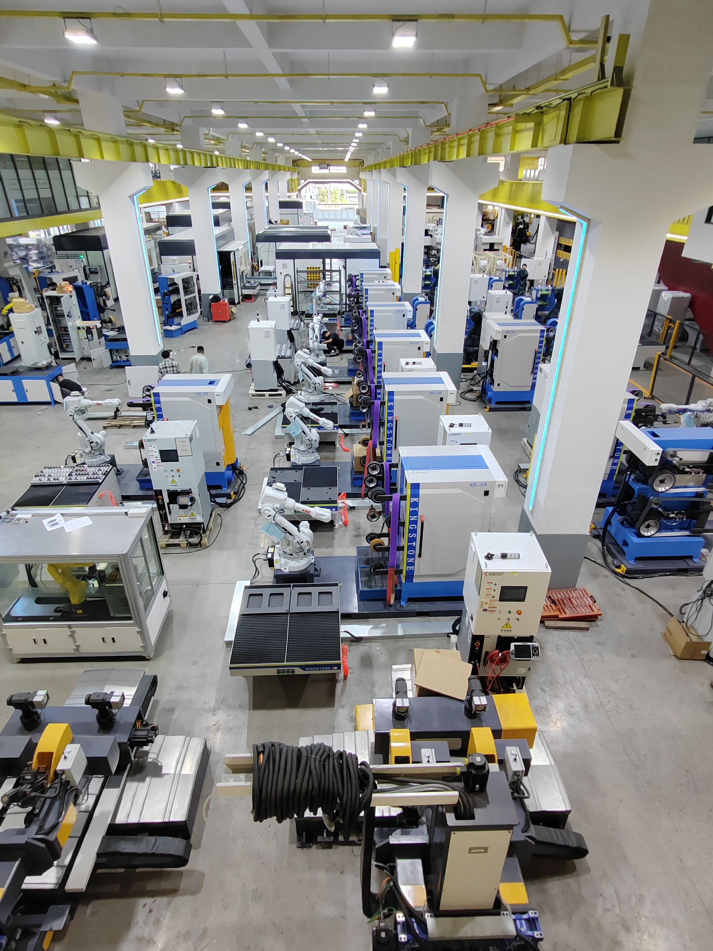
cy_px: 476
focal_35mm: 19
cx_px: 356
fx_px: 522
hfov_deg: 68.7
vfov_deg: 84.7
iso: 200
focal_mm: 1.68
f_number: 2.2
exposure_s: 1/50
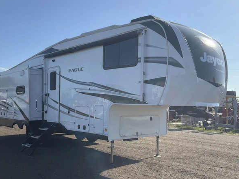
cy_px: 95
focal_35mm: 37
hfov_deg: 50.1
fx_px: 255
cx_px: 119
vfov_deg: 38.6
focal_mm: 3
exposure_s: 1/2141
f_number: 1.8
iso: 25
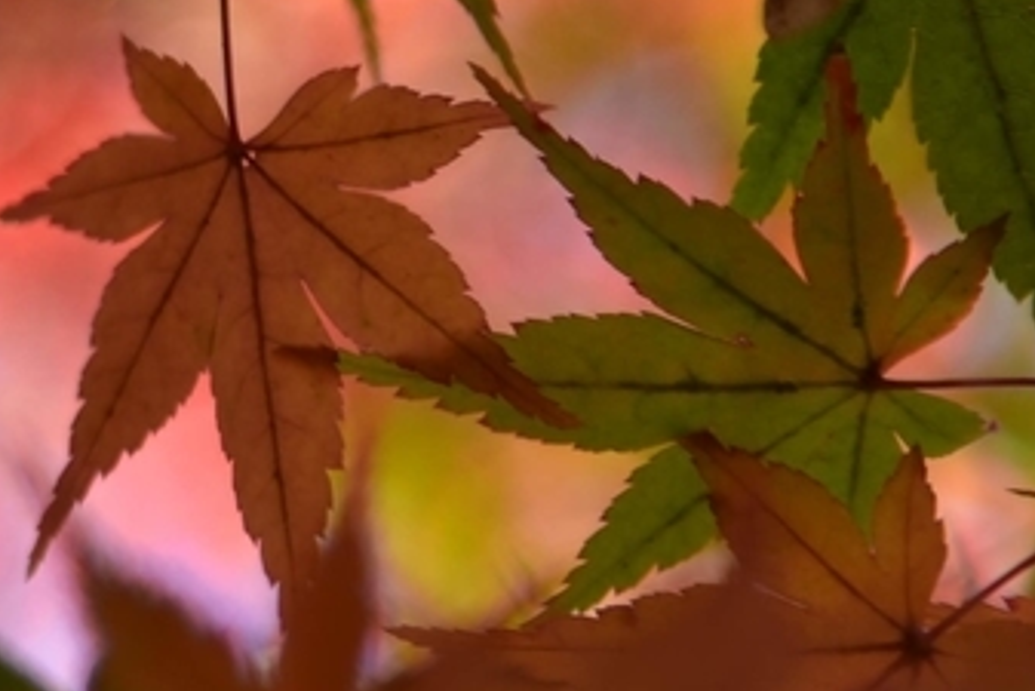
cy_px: 58
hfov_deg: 4.8
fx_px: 12281
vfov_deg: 3.2
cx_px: -378
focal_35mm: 427
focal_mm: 120
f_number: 4
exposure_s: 1/180
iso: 100
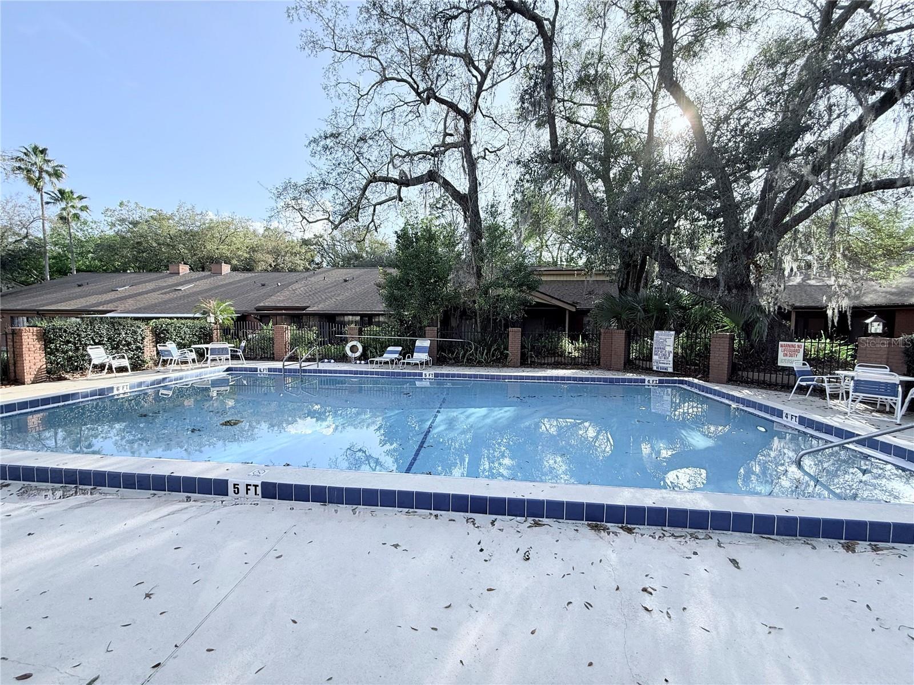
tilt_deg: -3.5
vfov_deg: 85.7
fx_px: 370
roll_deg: -0.7
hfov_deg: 102.1
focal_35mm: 14
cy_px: 342
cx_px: 457
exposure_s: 1/451
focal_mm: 2.22
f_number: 2.2
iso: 64
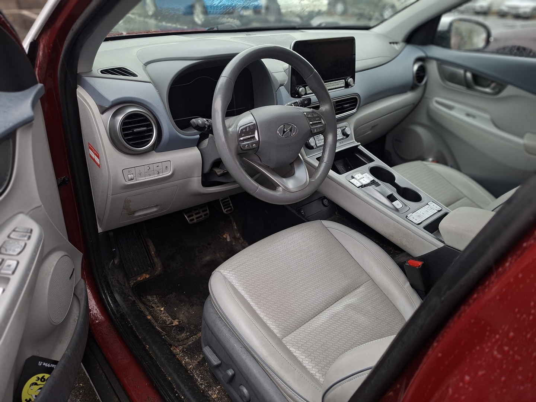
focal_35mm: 23
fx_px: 356
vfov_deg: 58.9
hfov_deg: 73.9
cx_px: 268
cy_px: 201
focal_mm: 5.54
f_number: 1.8
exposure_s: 1/100
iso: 125
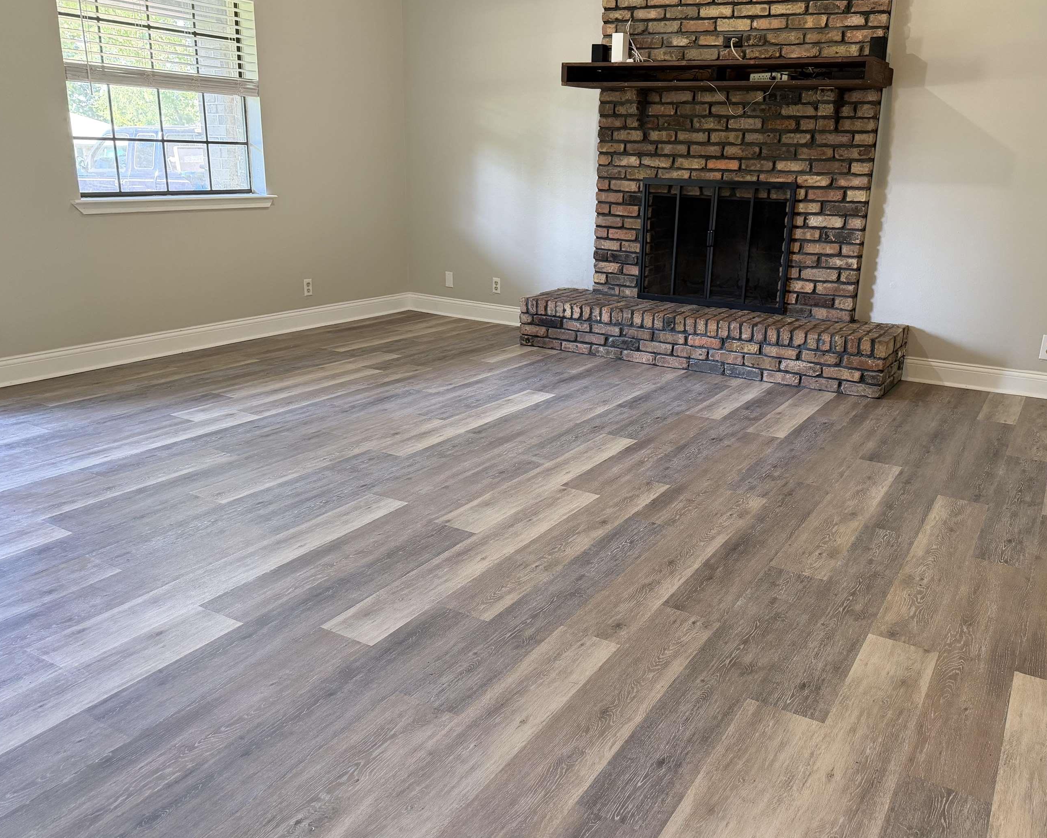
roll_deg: -2.3
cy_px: 410
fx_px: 868
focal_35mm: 28
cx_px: 596
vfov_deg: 51.5
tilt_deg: -16.1
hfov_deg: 62.0
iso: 200
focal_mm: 6.76
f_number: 1.78
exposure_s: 1/60
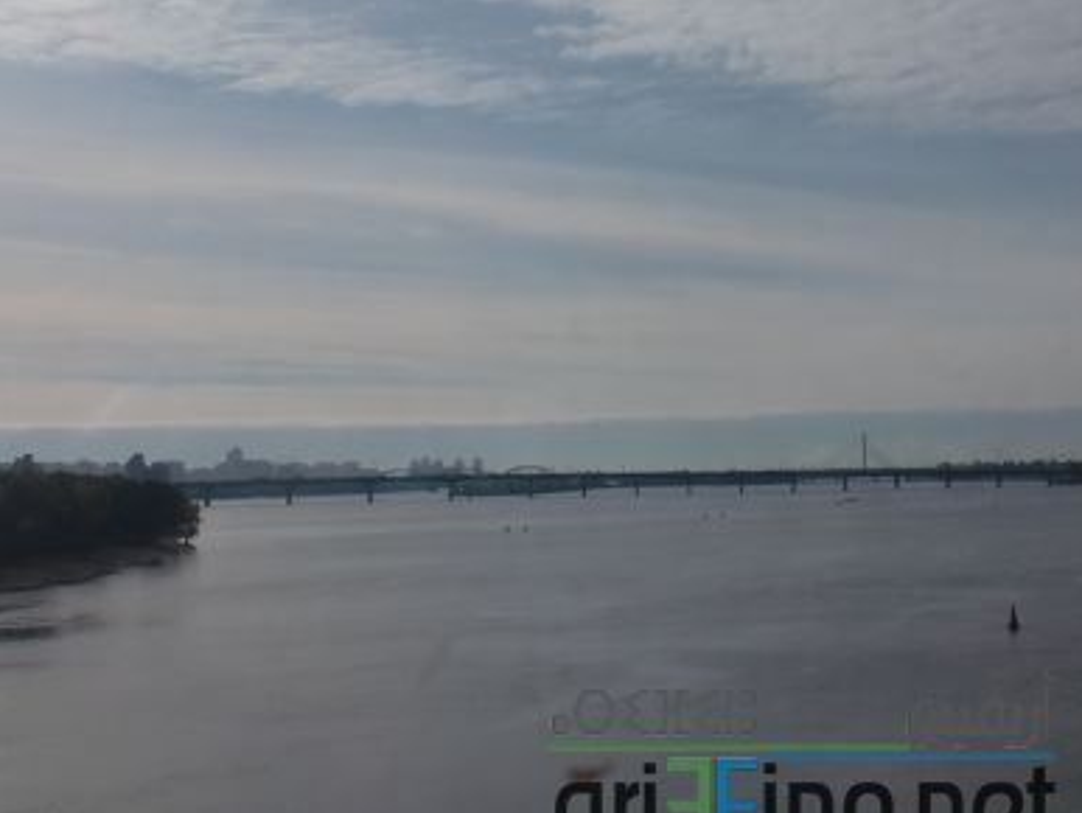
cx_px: 802
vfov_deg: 25.1
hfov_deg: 32.6
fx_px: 1814
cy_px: 264
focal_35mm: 58
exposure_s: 1/2000
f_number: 5.6
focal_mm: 6.3
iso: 64
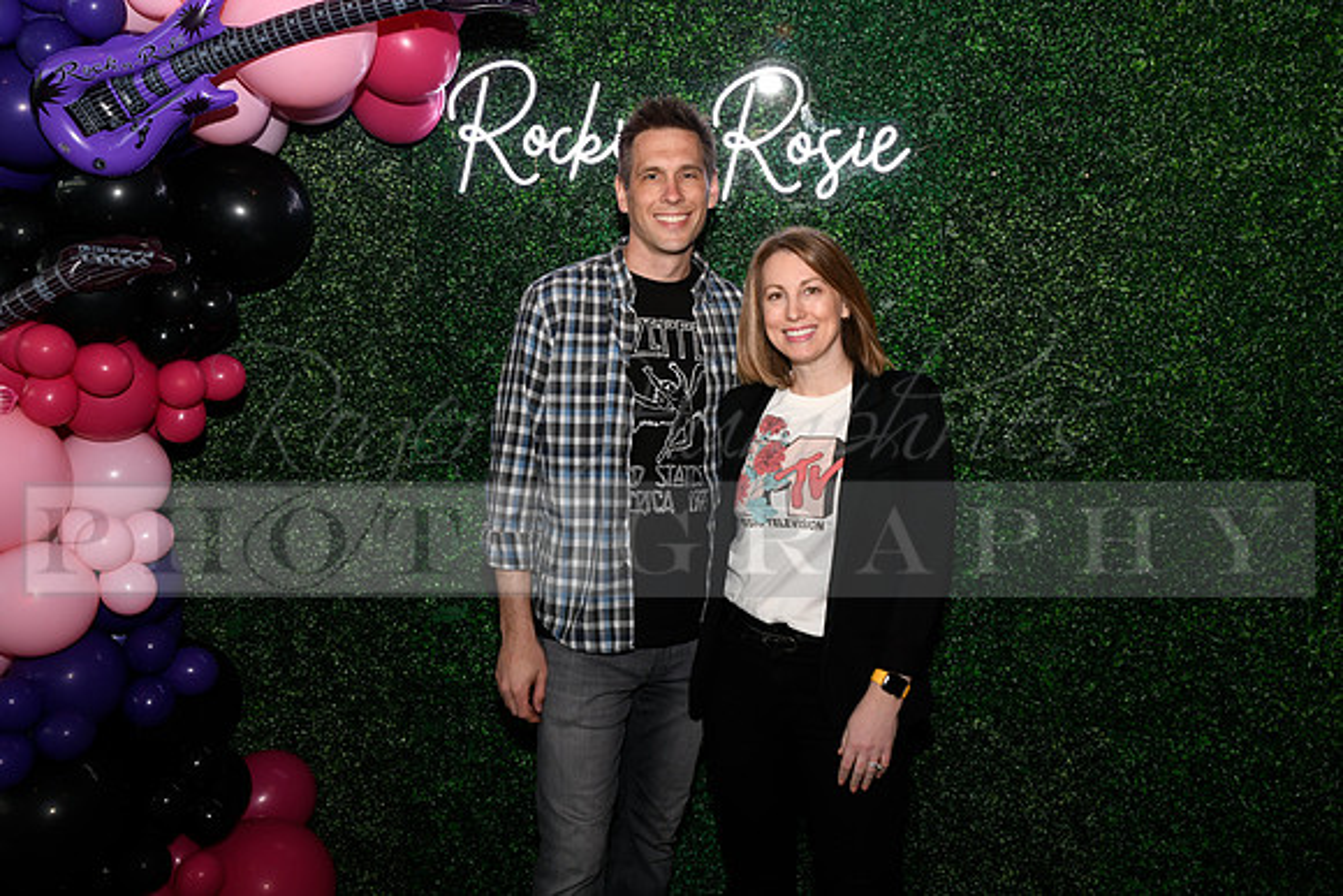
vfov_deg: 42.3
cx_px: 672
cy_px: 448
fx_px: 1157
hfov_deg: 60.3
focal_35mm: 31
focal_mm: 31
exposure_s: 1/60
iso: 500
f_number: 6.3
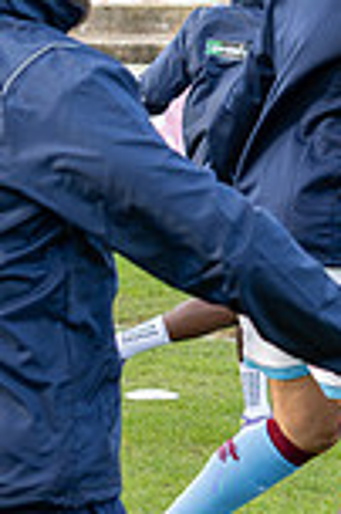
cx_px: -166
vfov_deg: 8.9
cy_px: 504
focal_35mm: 231
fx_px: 3289
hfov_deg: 5.9
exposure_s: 1/2000
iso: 1250
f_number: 3.2
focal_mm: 35
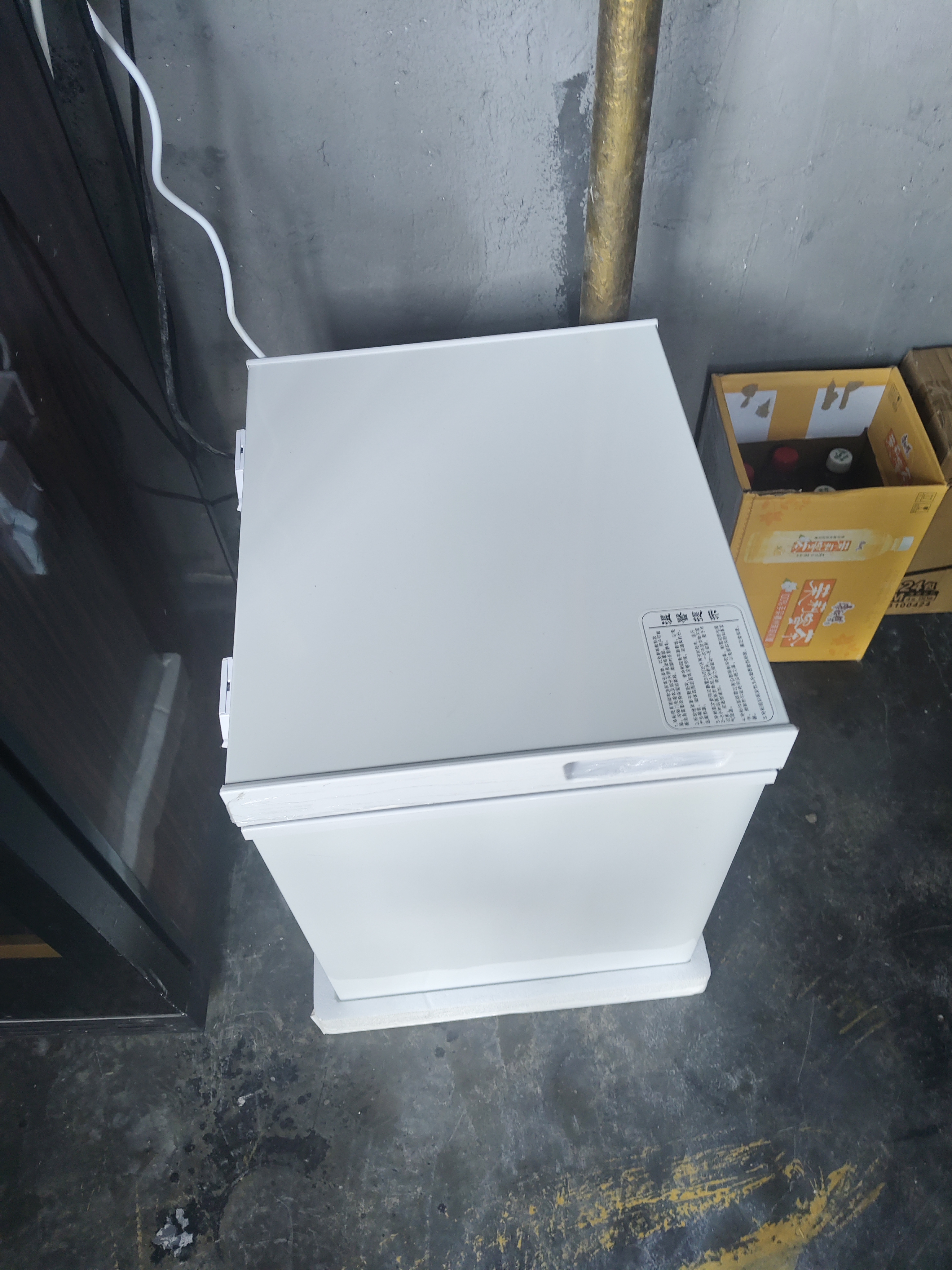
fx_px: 953
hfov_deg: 53.1
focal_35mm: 26
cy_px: 635
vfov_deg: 67.3
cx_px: 476
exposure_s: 1/33.3
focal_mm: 4.84
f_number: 1.79
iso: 441
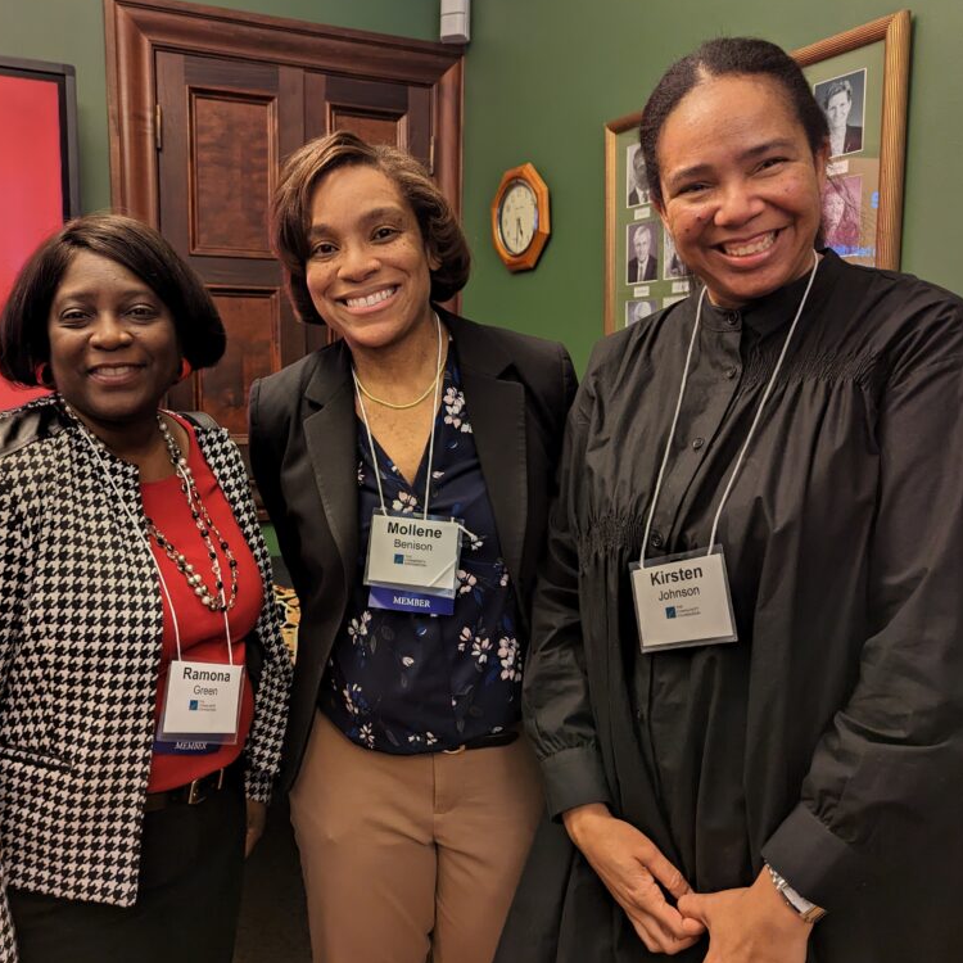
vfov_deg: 55.6
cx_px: 372
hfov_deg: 55.1
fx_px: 913
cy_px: 477
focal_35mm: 29
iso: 172
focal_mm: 6.81
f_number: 1.85
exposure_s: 1/60
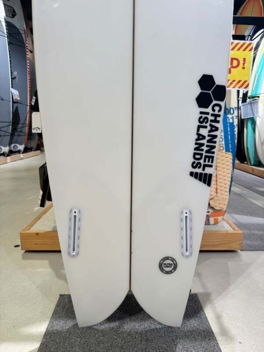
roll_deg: +0.0
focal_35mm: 24
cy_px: 176
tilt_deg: -10.5
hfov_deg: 56.8
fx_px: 244
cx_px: 132
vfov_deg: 71.6
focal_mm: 6.76
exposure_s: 1/120
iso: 100
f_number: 1.78
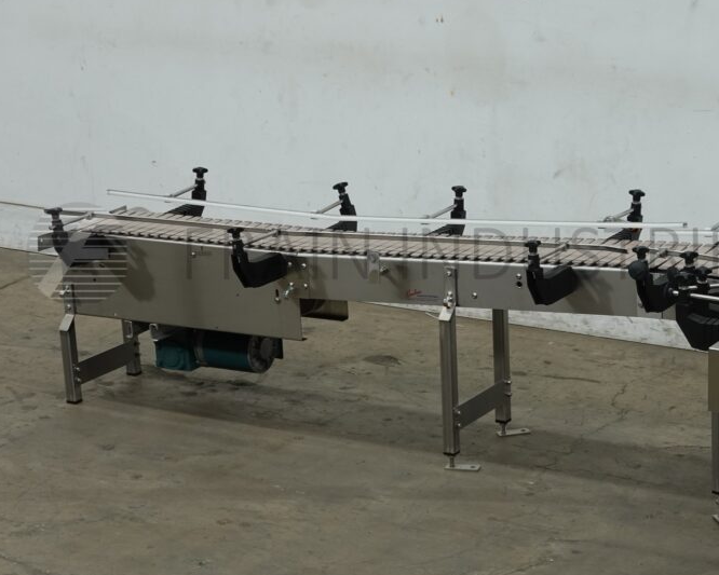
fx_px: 2426
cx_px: 494
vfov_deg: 13.5
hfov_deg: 16.8
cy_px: 286
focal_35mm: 114
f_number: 4
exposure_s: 1/80
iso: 250
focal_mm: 29.1
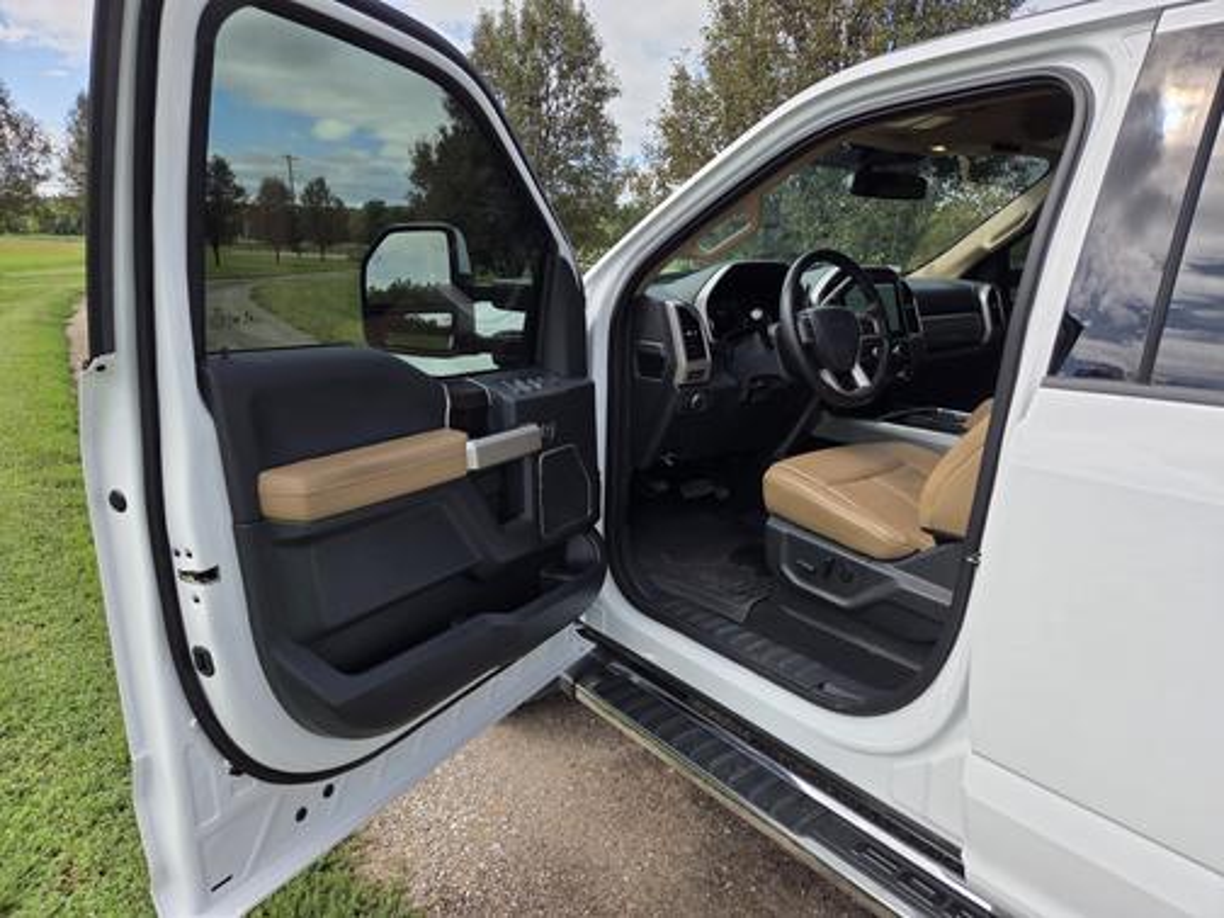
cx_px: 612
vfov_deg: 58.9
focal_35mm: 23
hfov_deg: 73.9
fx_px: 813
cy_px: 459
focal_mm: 5.4
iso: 80
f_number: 1.8
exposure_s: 1/2635
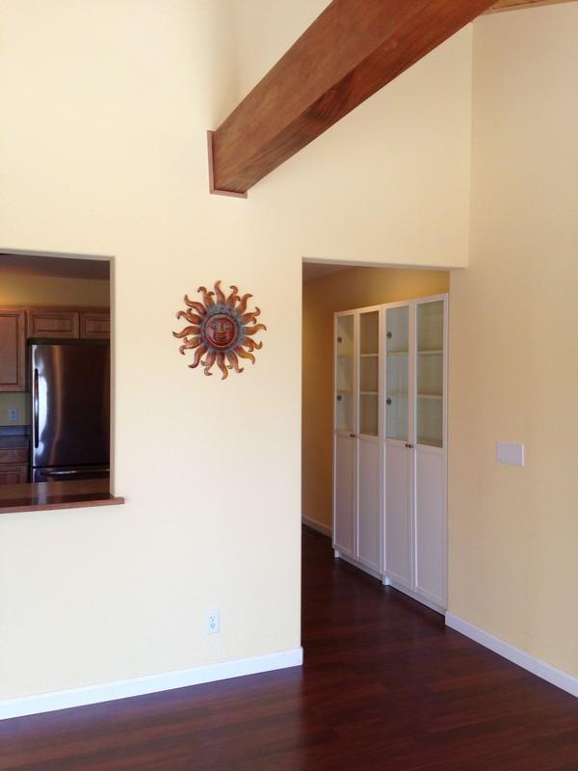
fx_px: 735
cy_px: 386
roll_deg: -0.2
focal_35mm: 33
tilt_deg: -1.6
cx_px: 289
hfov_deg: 42.9
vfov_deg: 55.4
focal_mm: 4.12
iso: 64
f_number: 2.4
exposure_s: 1/60
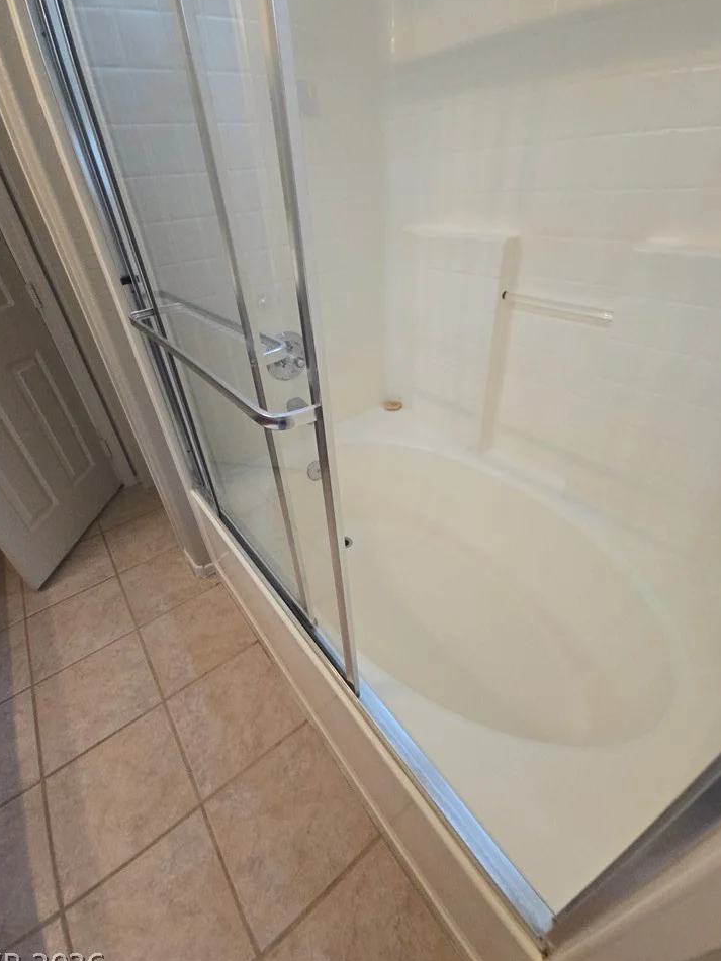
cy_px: 470
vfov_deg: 102.1
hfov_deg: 85.6
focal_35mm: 14
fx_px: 389
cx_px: 347
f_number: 2.2
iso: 250
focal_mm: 2.2
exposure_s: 1/60
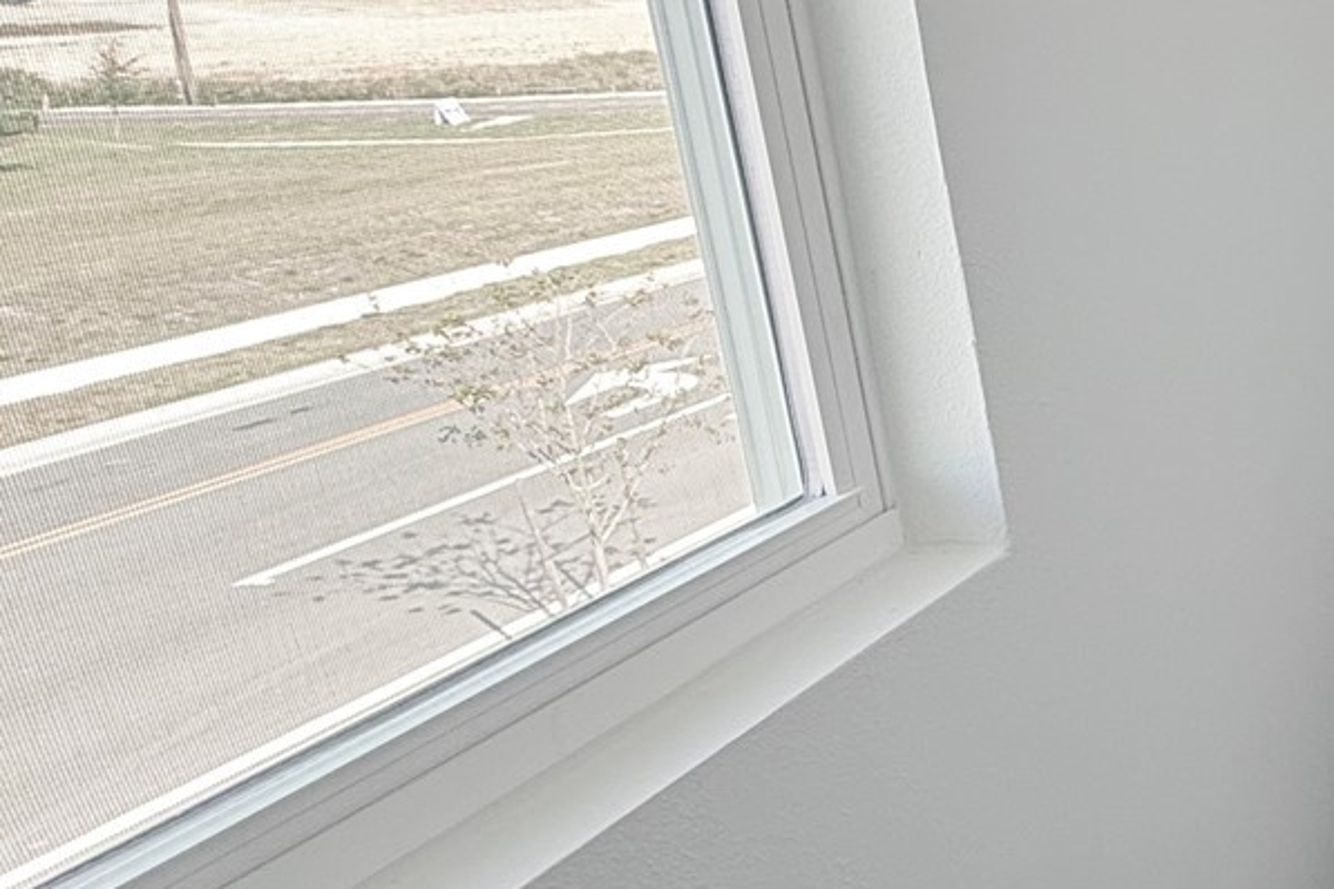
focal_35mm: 39
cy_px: 286
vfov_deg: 33.9
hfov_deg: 34.0
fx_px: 1445
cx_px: 1767
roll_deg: +1.7
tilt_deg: -14.0
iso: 80
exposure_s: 1/99
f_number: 2.2
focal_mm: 2.22
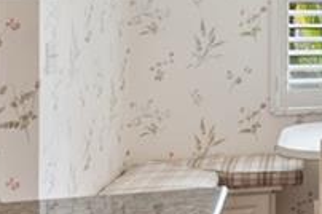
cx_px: 544
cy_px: 74
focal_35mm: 76
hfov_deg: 20.6
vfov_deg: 17.8
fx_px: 679
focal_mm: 10
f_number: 8
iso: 200
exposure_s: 1/2
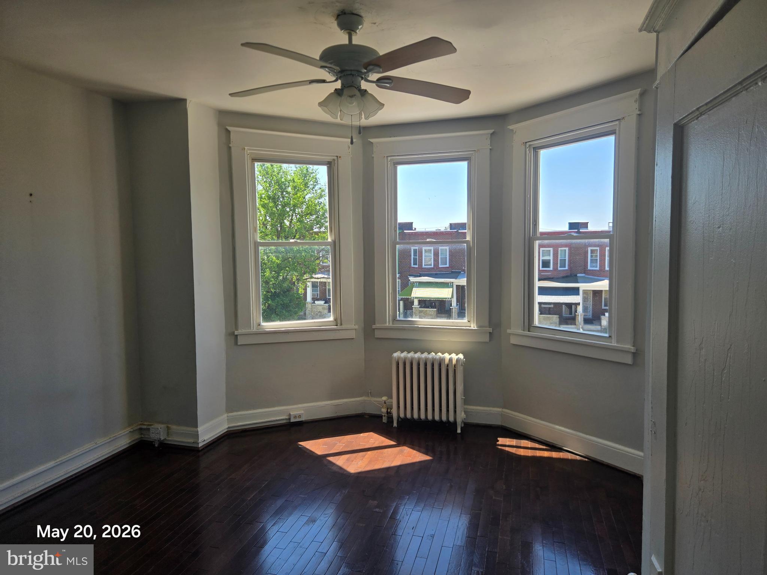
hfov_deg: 73.9
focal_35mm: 23
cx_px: 384
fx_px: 510
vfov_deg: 58.9
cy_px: 288
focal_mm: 5.4
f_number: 1.8
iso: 25
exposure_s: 1/655
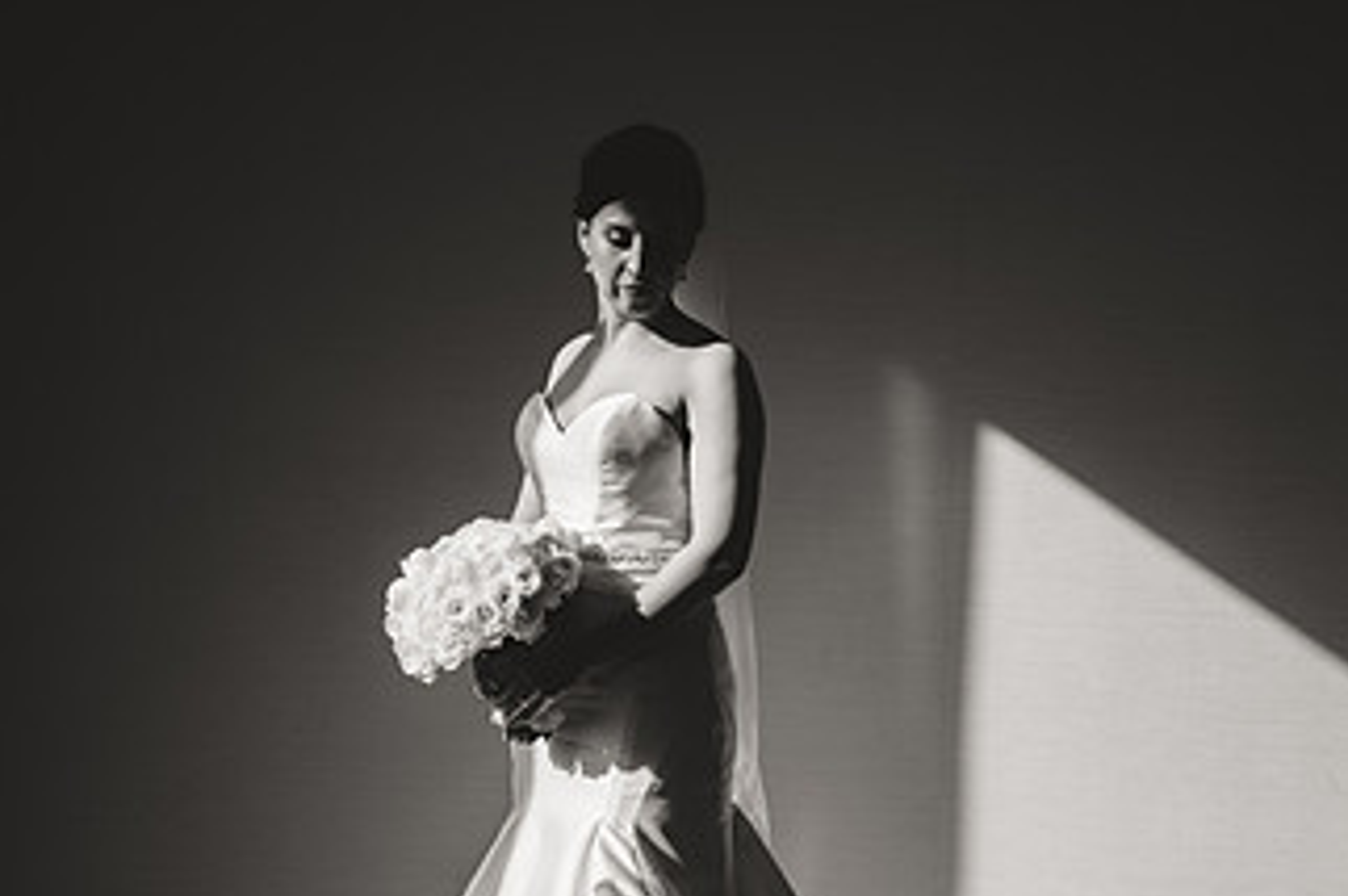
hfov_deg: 18.8
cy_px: 800
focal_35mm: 108
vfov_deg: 12.6
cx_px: 1080
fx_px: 4040
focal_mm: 60
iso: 400
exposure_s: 1/2500
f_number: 2.8
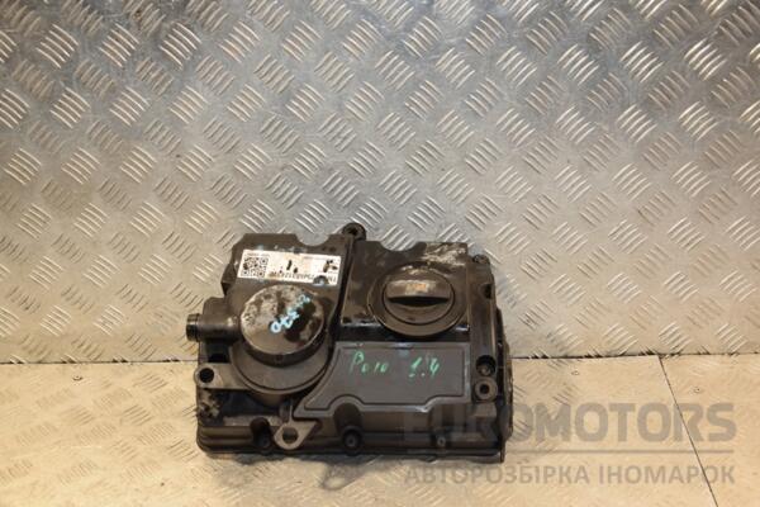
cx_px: 380
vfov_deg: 28.1
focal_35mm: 48
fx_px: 1013
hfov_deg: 41.1
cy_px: 254
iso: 800
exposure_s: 1/160
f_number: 5
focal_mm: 32
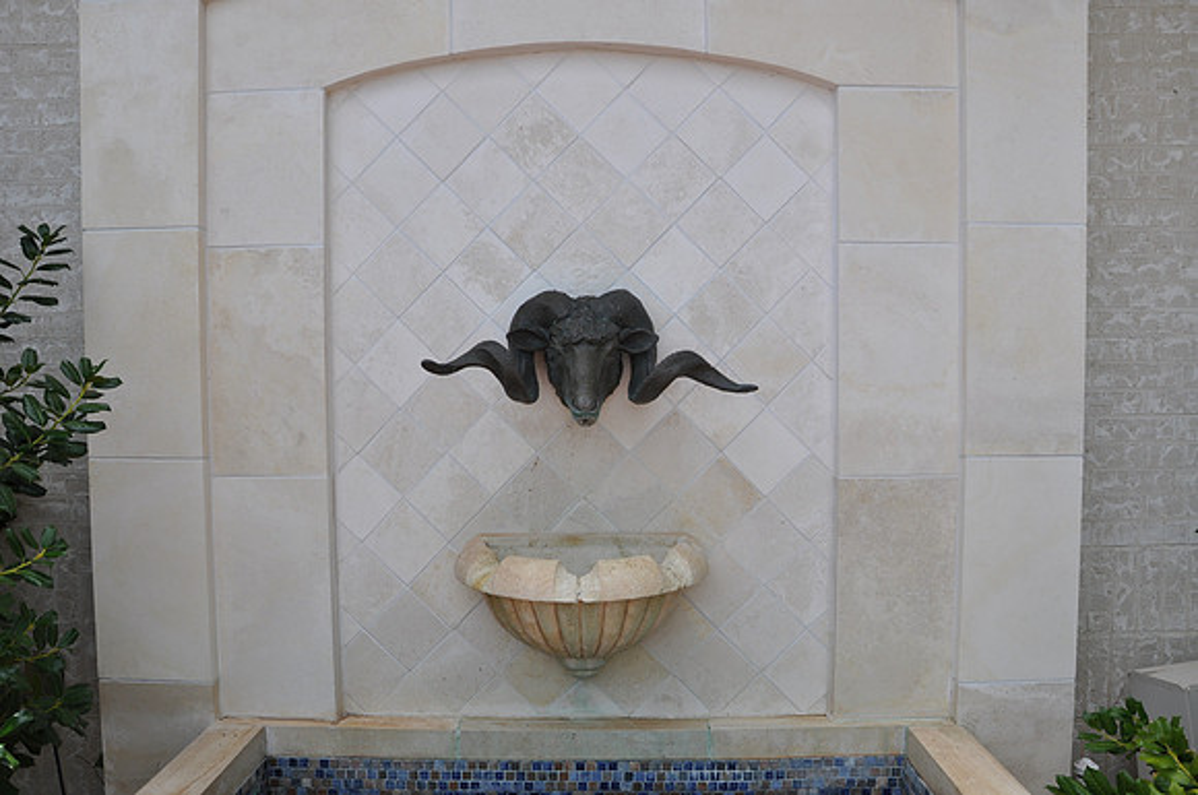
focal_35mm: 27
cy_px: 398
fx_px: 897
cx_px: 599
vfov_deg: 47.8
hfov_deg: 67.5
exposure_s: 1/250
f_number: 8
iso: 200
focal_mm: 18
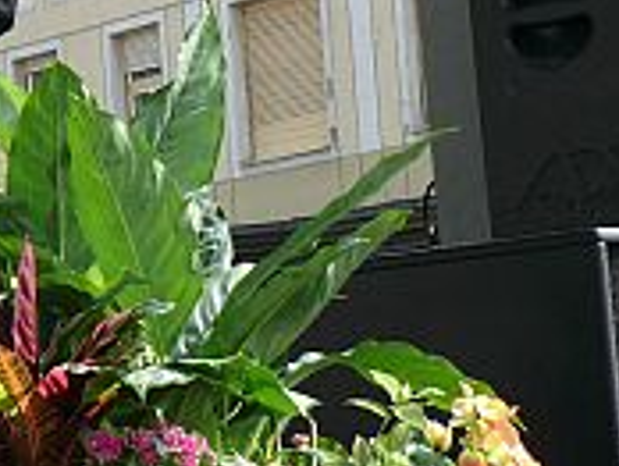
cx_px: -100
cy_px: -43
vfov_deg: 8.3
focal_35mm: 178
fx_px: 3187
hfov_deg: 10.9
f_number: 5.6
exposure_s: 1/250
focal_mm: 11
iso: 100
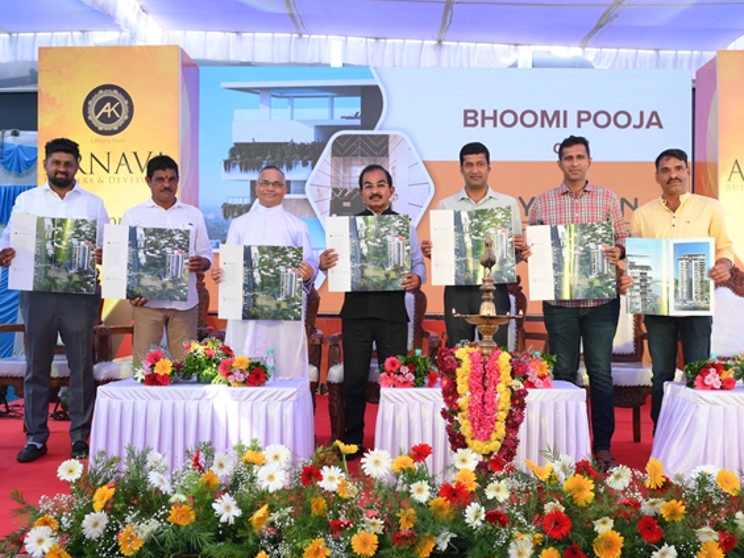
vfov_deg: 38.7
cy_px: 279
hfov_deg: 50.1
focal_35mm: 37
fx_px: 795
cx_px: 382
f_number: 6.3
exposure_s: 1/125
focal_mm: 34
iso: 800
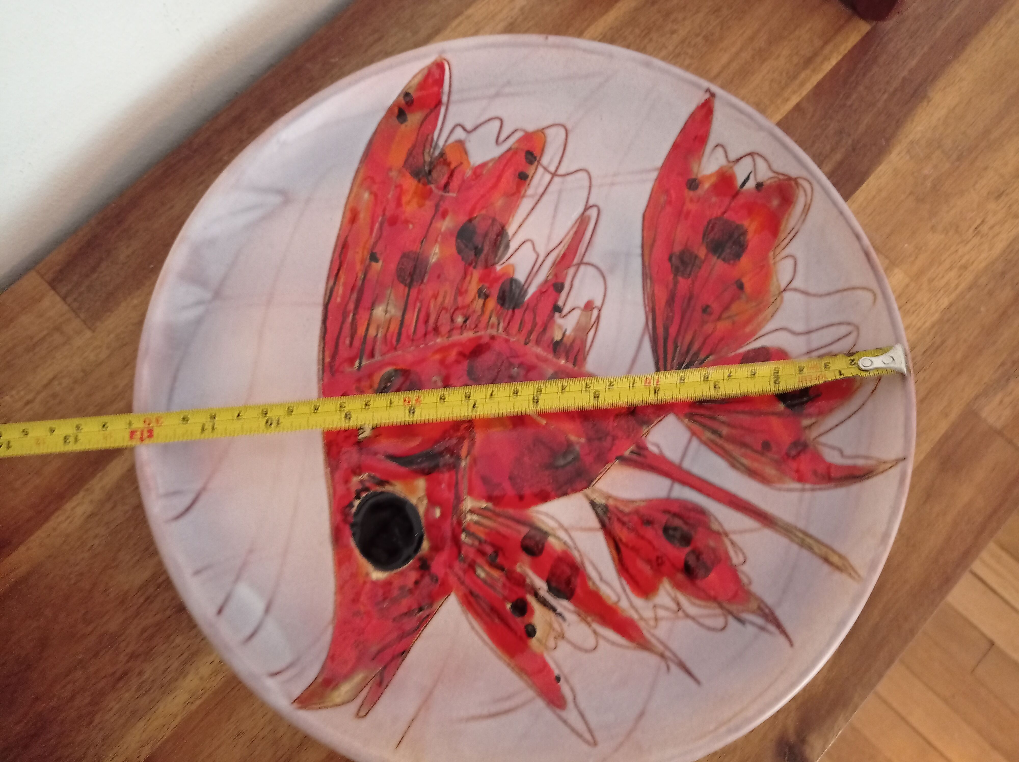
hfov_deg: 63.5
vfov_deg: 49.7
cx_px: 510
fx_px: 823
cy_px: 381
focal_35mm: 28
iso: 760
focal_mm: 4.74
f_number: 1.79
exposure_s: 1/25
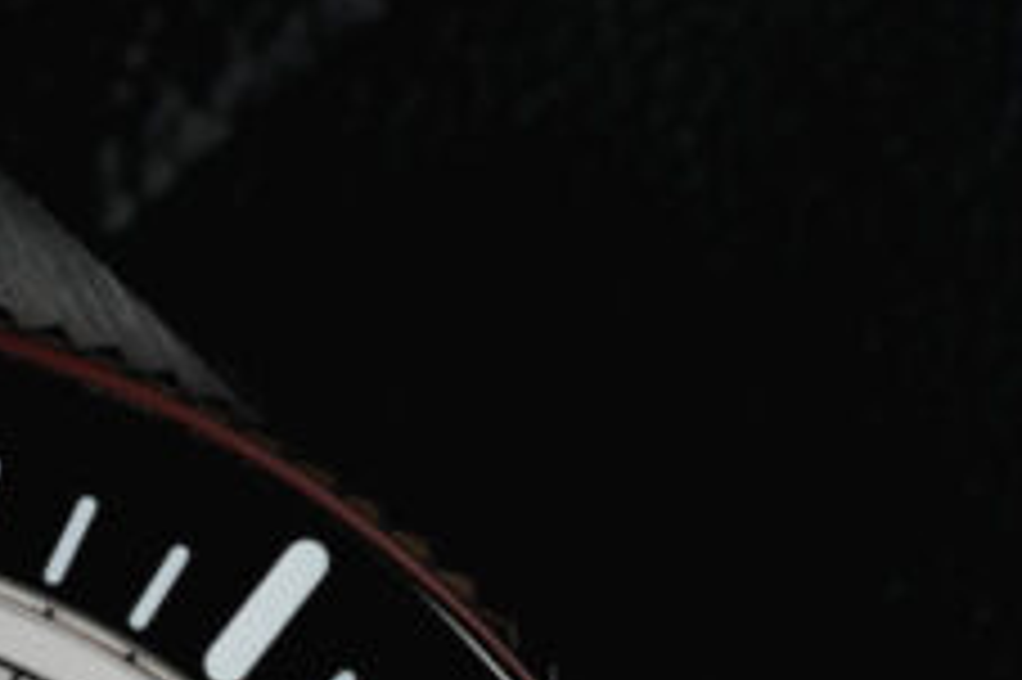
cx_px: -270
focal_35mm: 339
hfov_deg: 6.0
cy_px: 1648
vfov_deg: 4.0
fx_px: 9617
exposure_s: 1/100
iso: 400
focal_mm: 50
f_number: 6.3
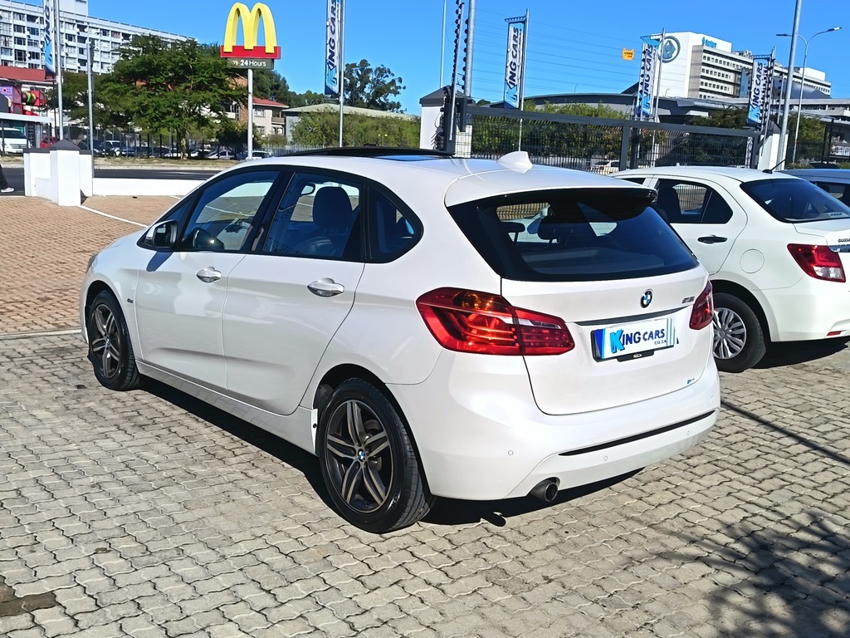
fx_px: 884
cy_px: 319
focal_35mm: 36
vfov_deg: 39.7
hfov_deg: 51.4
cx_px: 425
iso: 100
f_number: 1.75
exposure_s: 1/1167
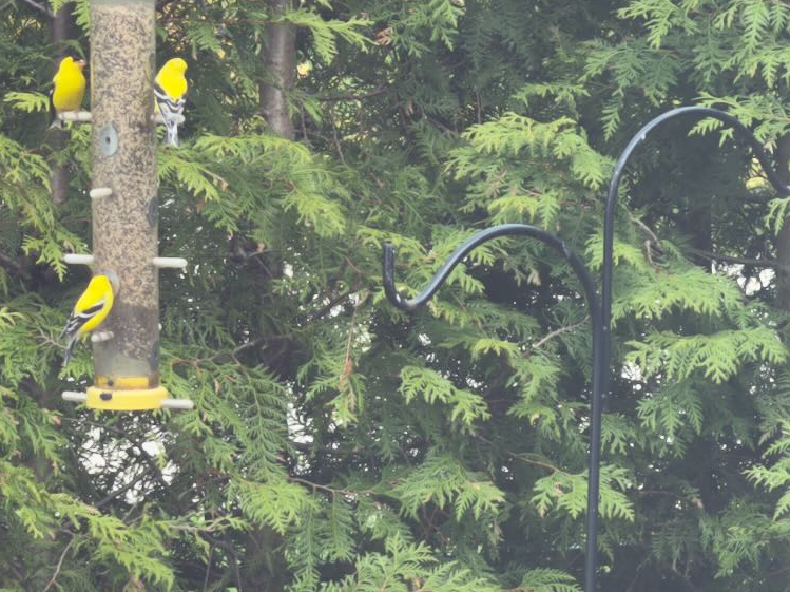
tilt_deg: -5.3
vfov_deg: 4.3
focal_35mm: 342
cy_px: 147
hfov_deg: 5.8
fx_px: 7801
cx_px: 213
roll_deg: -0.8
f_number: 2.8
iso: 40
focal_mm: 16.89
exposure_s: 1/121
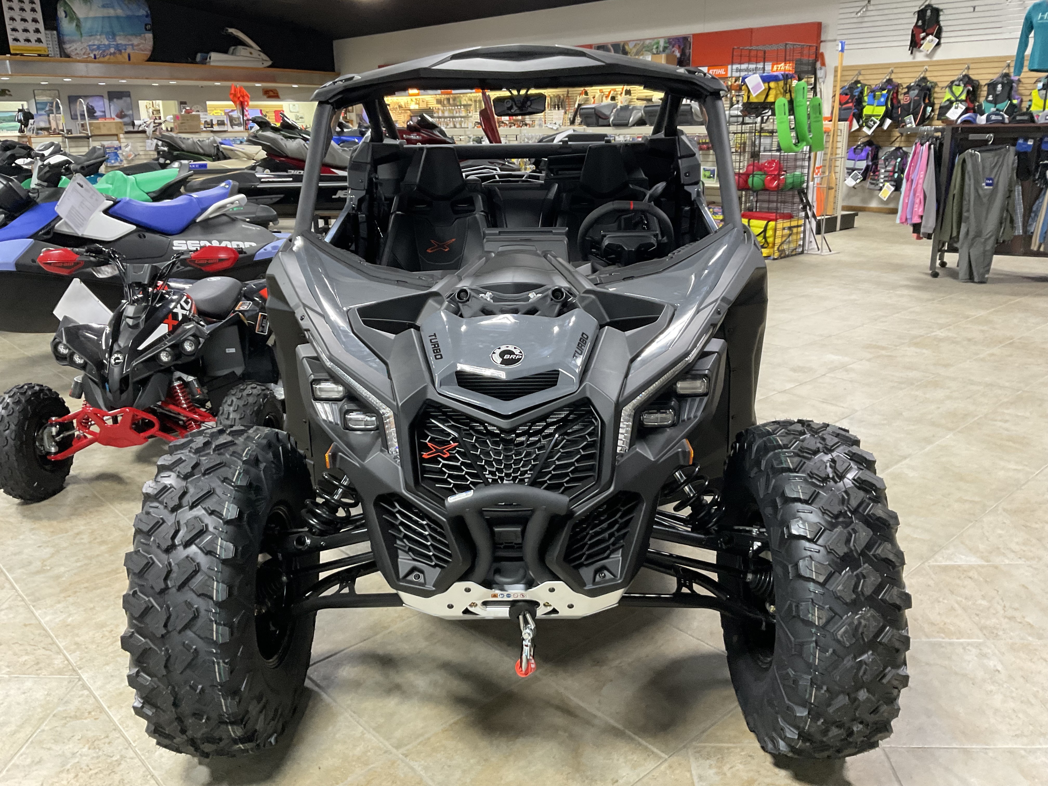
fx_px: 878
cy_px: 393
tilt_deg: -16.9
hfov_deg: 61.7
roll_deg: -0.2
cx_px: 524
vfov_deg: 48.2
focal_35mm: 29
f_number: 1.8
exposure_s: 1/60
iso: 200
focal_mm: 3
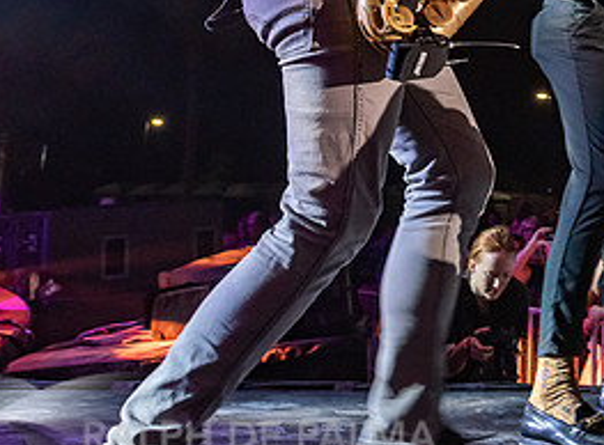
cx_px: 713
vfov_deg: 21.6
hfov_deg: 27.1
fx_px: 1110
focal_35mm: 64
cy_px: -36
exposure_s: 1/160
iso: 1600
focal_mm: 24
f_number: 5.6
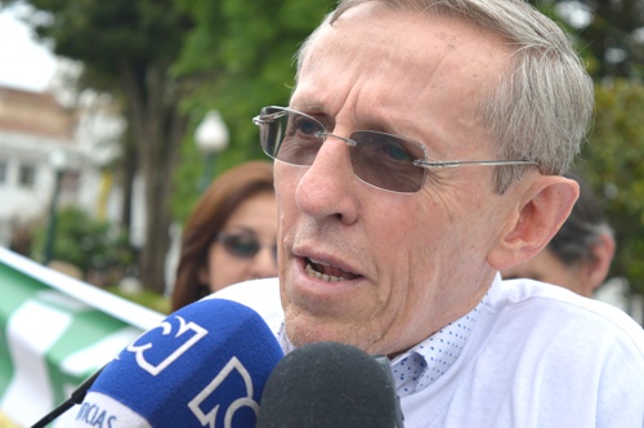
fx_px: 1474
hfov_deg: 24.6
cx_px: 322
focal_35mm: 82
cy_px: 214
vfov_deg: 16.5
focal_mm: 55
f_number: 6.3
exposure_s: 1/160
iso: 100
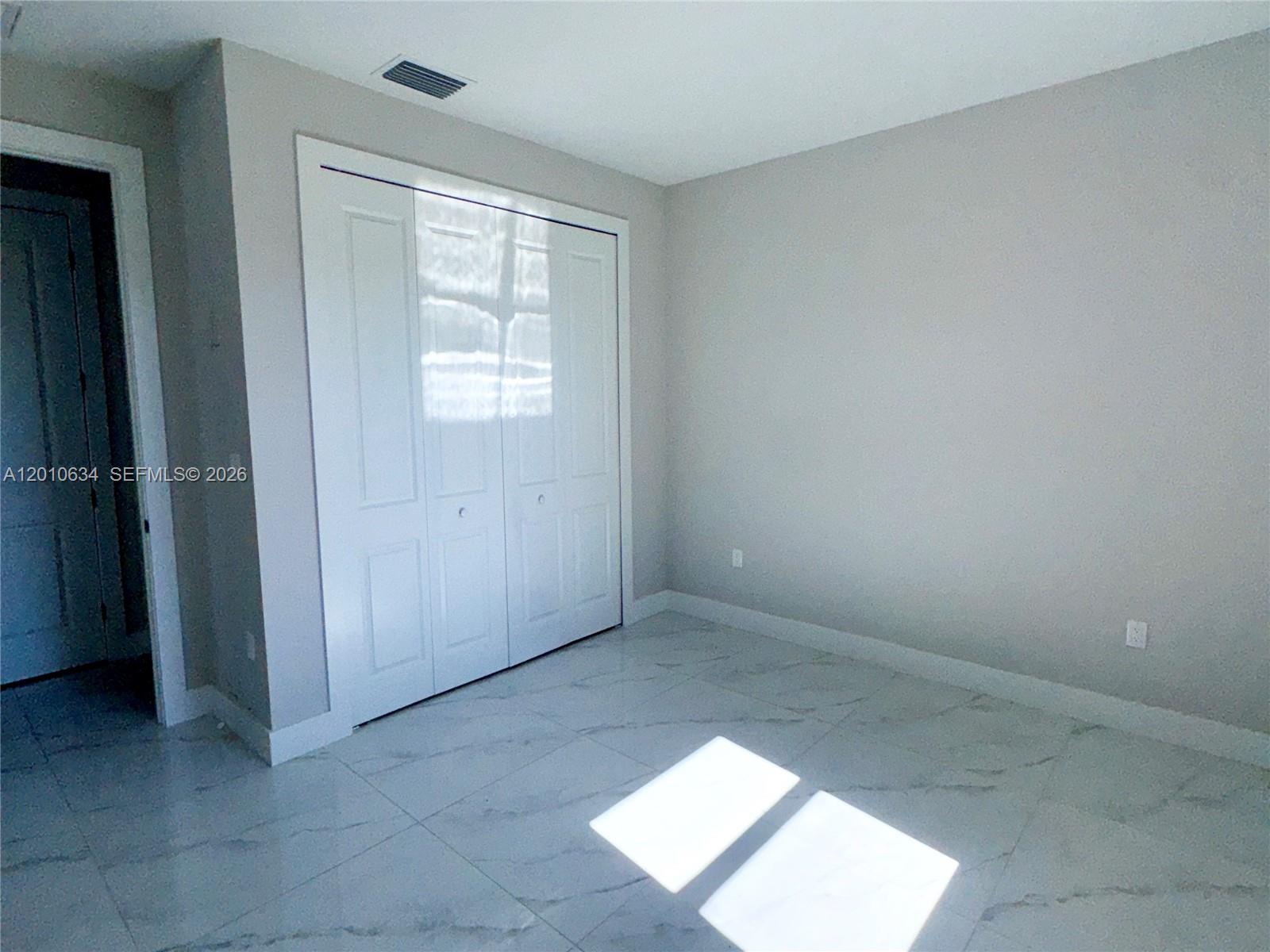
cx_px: 635
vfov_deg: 85.7
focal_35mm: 14
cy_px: 476
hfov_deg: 102.1
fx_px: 514
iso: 32
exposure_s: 1/1236
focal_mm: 2.22
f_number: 2.2
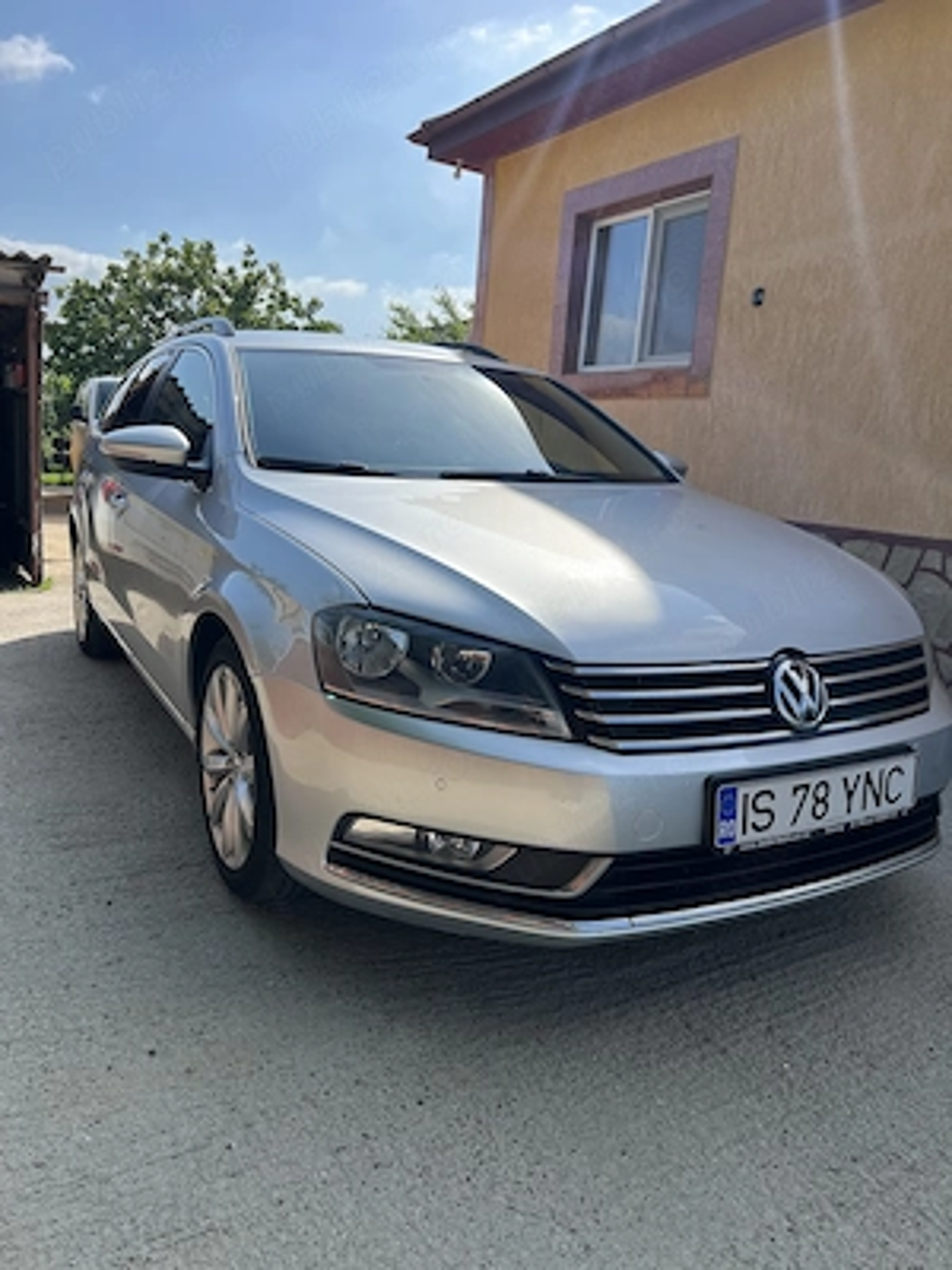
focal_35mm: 26
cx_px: 476
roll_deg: -4.7
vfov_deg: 67.3
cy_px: 635
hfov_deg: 53.1
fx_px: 953
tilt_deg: -9.4
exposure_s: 1/3968
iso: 50
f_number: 1.5
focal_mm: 5.7
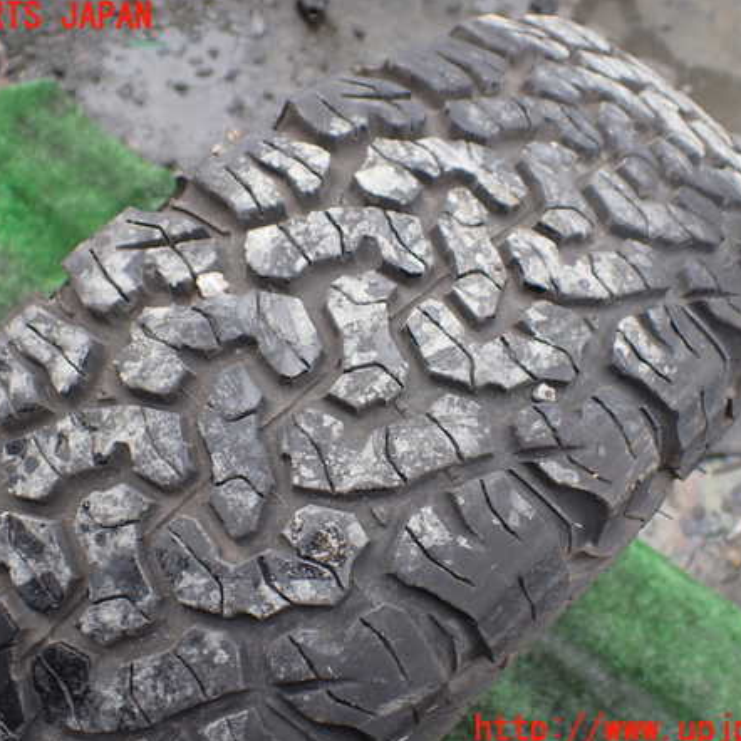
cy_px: 374
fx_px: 872
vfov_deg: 46.0
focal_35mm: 36
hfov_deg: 46.0
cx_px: 350
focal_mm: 5.4
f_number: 2.3
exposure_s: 1/200
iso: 100
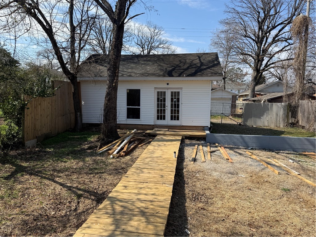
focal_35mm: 24
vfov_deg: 56.8
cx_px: 158
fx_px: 219
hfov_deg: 71.6
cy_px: 118
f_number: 1.78
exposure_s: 1/3759
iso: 80
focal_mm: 6.76
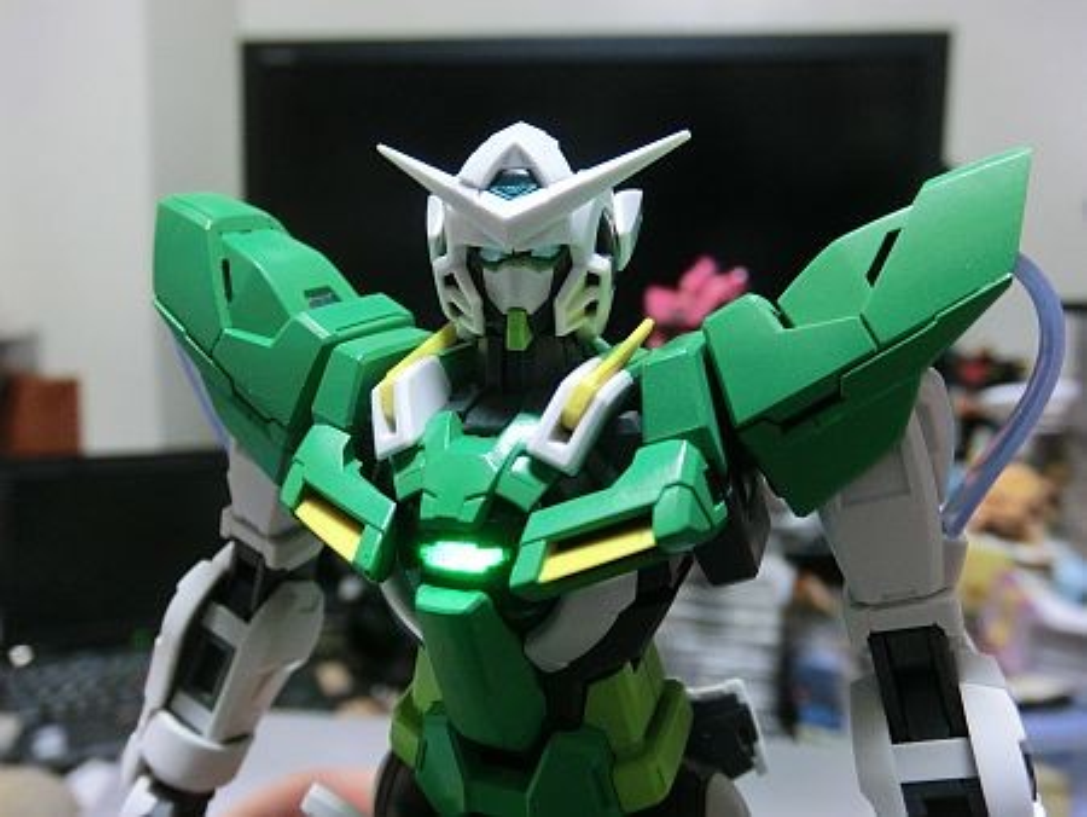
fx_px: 880
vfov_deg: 49.8
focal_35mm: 28
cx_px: 544
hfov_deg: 63.4
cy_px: 408
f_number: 3
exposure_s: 1/60
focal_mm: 5
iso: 800
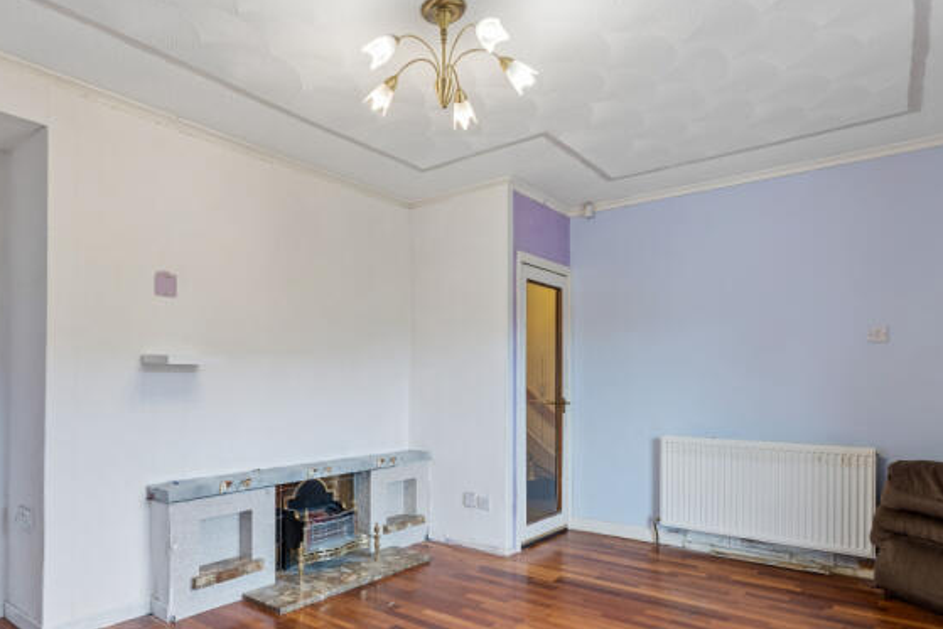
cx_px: 368
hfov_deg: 77.5
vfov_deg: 56.7
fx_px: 576
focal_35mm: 22
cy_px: 382
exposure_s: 1/40
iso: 160
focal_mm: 12
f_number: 3.2
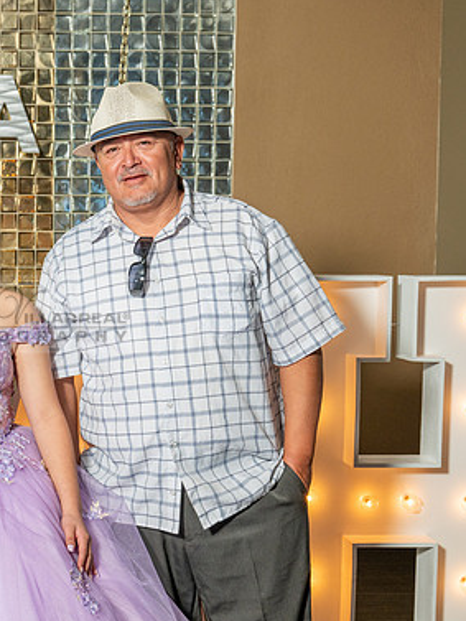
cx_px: 2
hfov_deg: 20.1
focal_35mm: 71
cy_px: 314
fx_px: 1274
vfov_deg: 27.4
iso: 640
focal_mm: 48
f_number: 5.6
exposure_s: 1/125
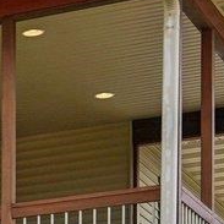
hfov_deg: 7.8
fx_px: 1391
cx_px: -492
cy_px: 95
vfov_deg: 9.2
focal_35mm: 190
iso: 100
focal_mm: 20
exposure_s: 1/200
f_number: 8
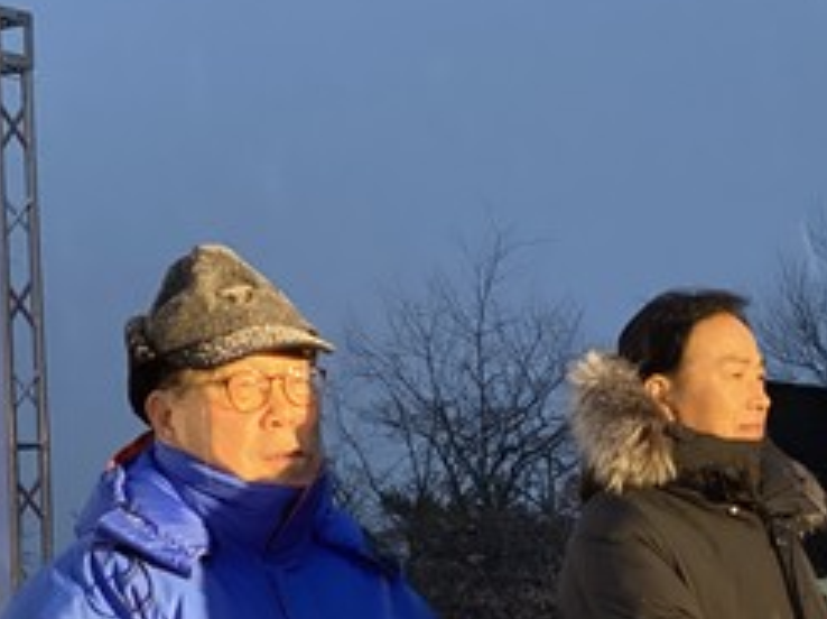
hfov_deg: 15.5
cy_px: 653
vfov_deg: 11.5
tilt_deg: -2.0
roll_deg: +1.3
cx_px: 629
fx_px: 3031
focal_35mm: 127
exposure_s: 1/40
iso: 640
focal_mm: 6
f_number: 2
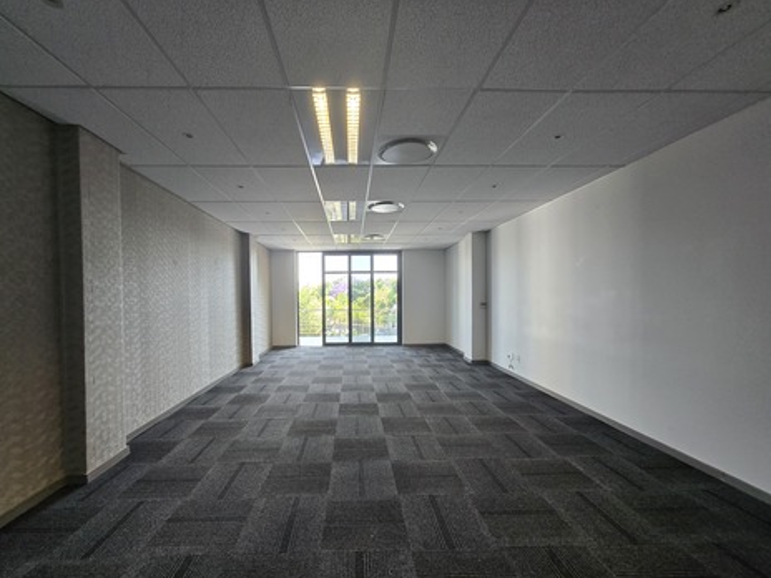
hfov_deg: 101.9
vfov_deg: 85.6
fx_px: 312
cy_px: 301
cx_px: 362
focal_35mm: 14
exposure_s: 1/50
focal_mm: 1.7
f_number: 2.2
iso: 160
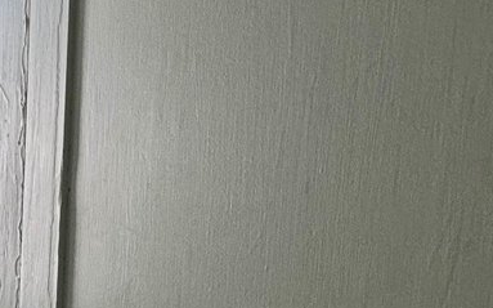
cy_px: 233
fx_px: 833
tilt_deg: -5.9
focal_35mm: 62
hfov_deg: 24.6
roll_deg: +0.6
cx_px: -269
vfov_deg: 20.8
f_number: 2.2
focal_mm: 2.22
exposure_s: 1/120
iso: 160
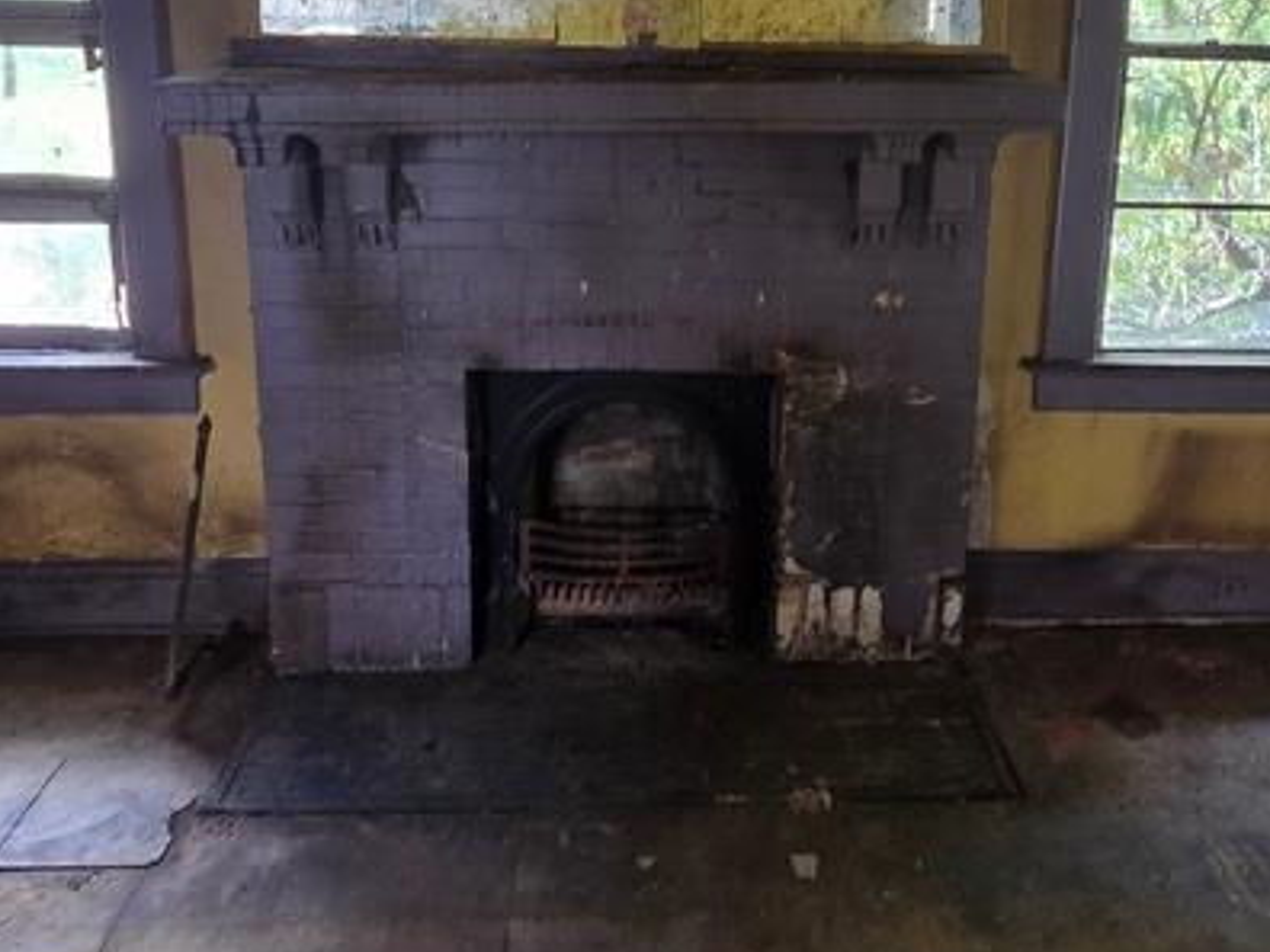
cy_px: 224
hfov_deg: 78.7
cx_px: 709
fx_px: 770
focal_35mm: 21
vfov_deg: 59.6
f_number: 2.2
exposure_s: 1/60
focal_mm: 2.2
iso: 400
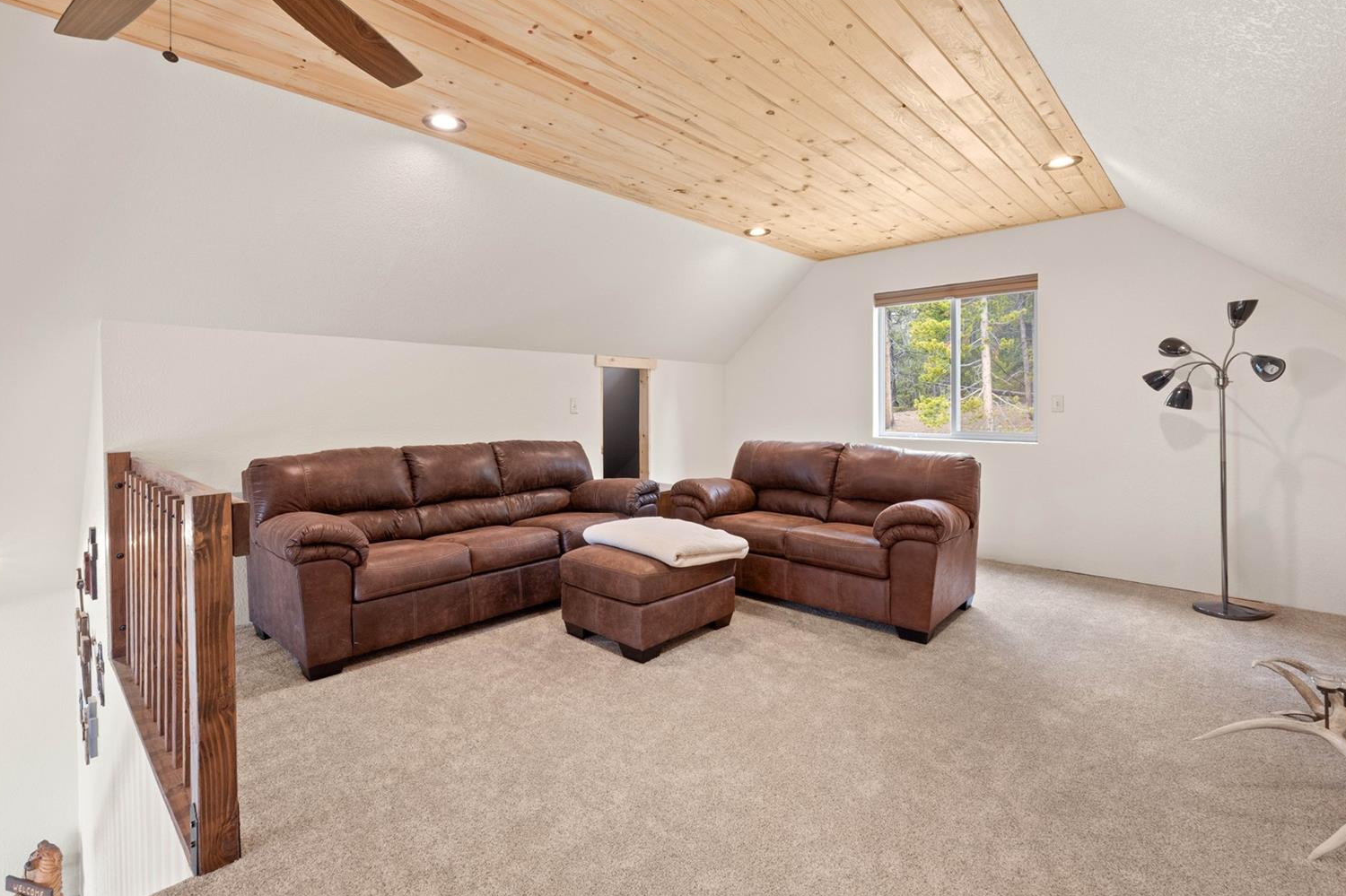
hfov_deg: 96.7
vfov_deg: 73.7
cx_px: 634
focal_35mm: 16
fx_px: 598
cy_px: 457
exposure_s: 1.3
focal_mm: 10
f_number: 10
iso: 200
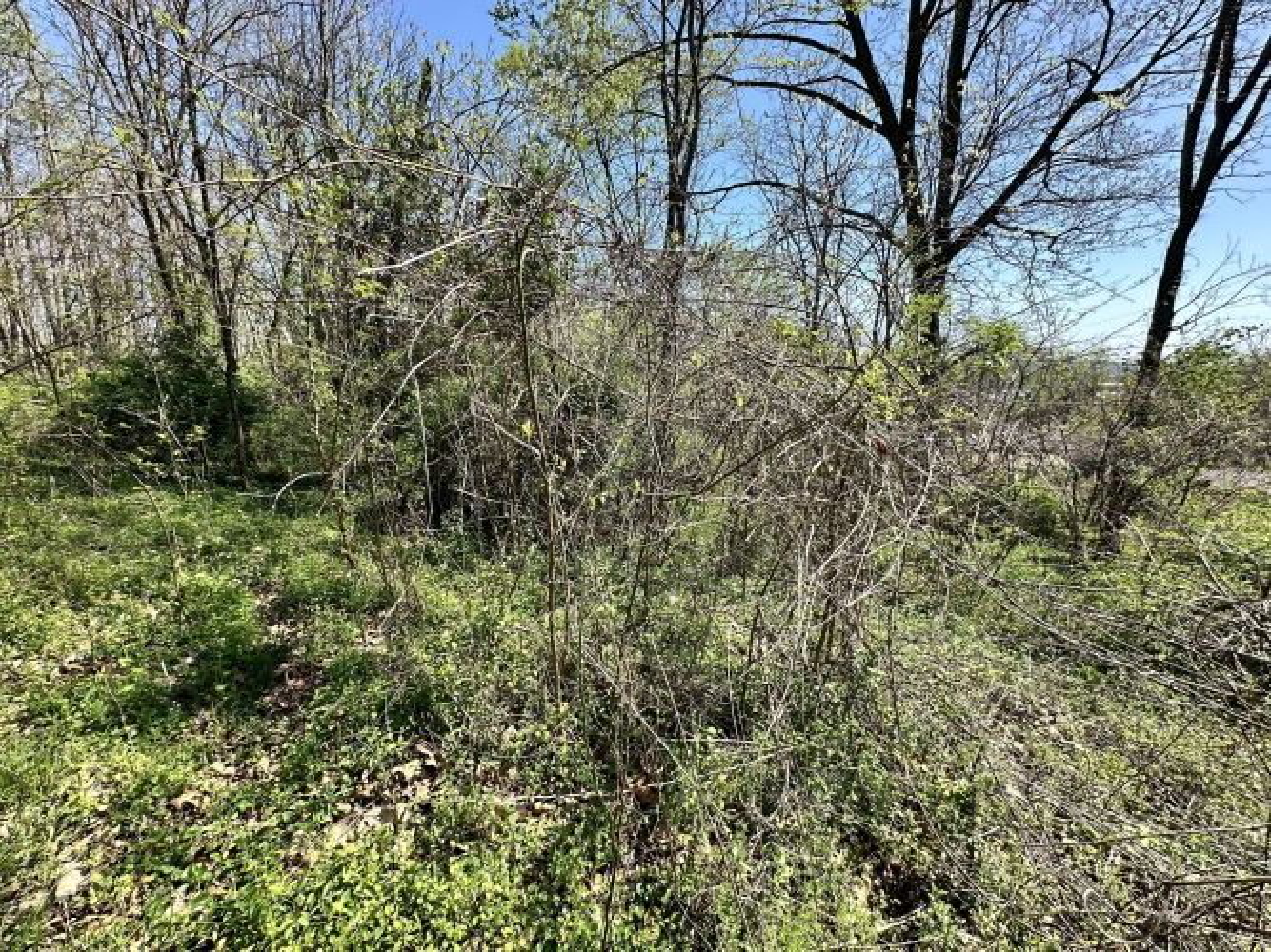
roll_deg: +0.8
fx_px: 514
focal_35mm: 14
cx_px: 636
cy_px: 476
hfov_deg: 102.1
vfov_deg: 85.7
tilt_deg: -9.8
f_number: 2.2
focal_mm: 2.22
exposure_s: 1/673
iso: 40
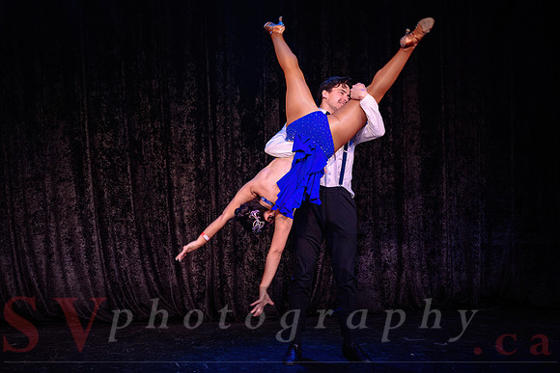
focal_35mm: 55
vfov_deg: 24.6
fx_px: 856
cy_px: 174
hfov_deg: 36.2
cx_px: 280
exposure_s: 1/500
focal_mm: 41
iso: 1600
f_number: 3.2
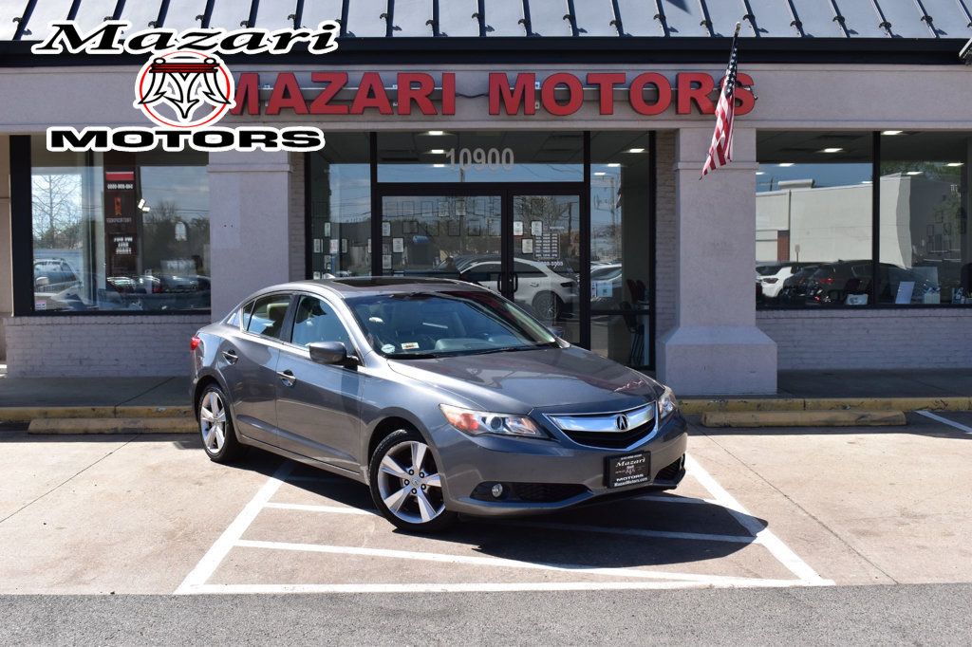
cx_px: 486
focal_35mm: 42
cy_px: 324
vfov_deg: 31.9
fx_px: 1134
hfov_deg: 46.4
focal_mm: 28
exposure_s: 1/400
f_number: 11
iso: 400
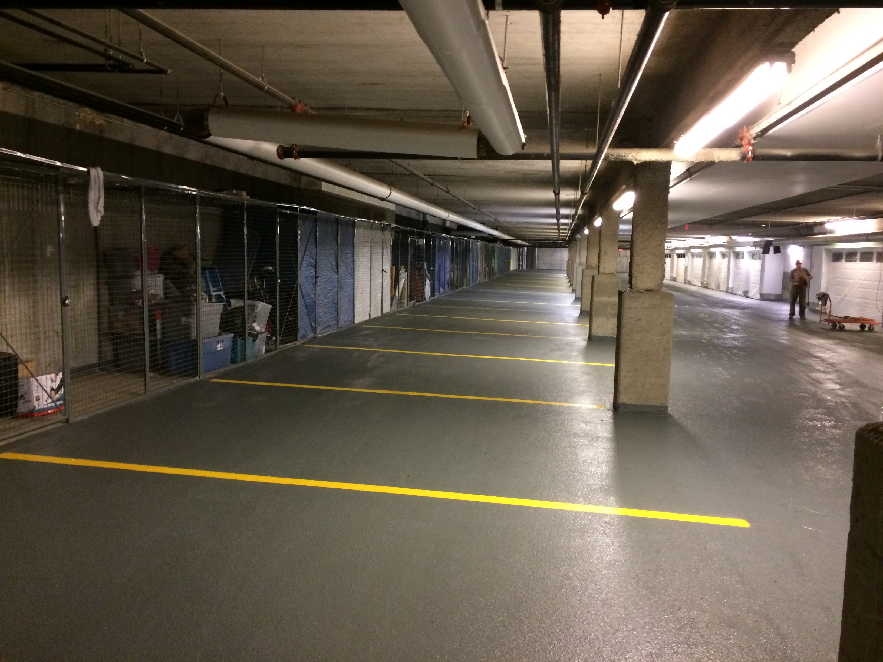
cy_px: 331
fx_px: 740
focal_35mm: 29
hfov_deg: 61.7
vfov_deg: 48.2
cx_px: 442
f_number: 2.2
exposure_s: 1/17
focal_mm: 4.15
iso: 250
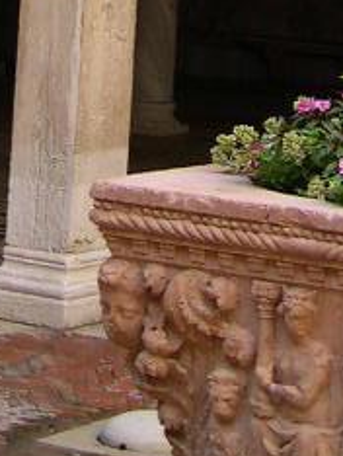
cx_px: 173
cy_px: -487
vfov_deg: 10.8
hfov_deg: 9.0
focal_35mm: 166
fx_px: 2189
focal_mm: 8
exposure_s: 1/93.2
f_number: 2.8
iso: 100
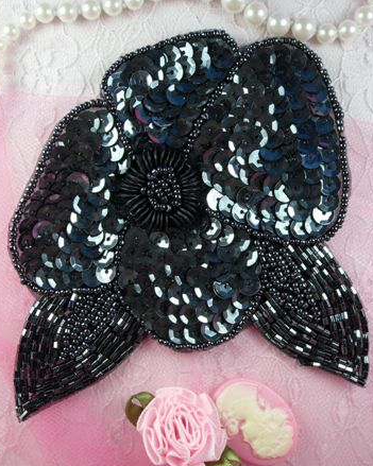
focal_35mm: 40
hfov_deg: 37.3
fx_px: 552
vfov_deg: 45.8
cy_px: 230
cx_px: 185
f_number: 4.1
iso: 80
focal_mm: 6.5
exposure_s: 1/180
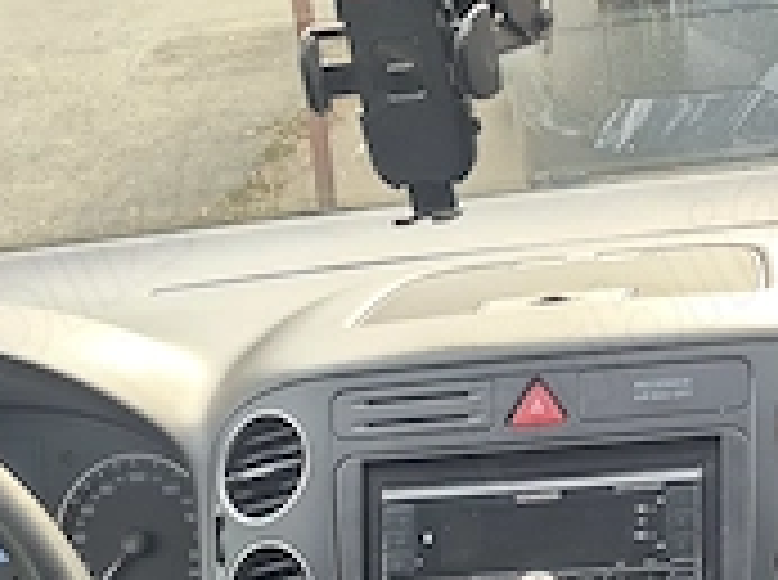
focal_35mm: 80
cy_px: 994
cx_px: 423
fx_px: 1794
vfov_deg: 16.0
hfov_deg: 24.5
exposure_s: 1/180
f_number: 1.8
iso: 125
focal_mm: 5.4
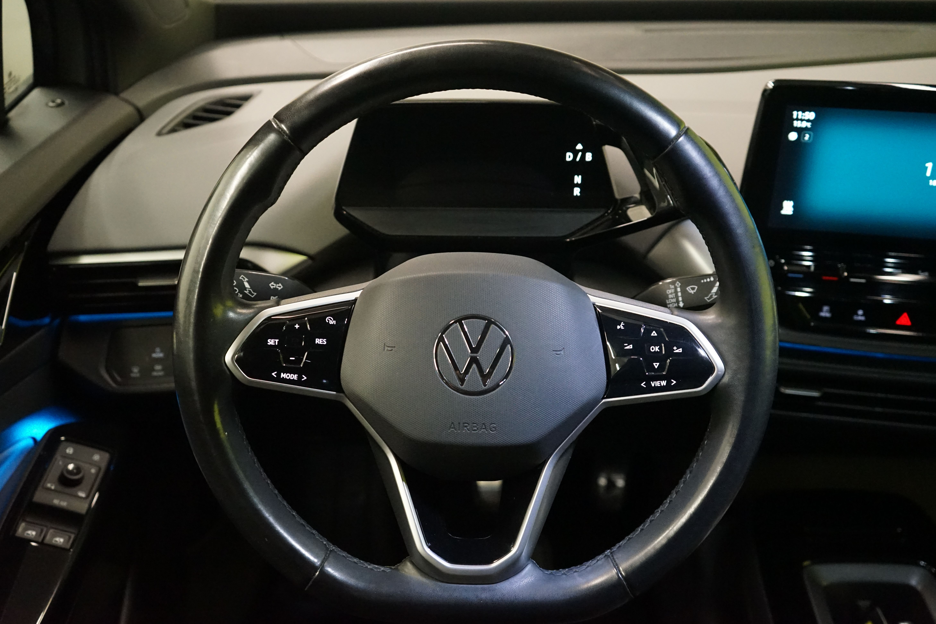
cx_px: 466
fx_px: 962
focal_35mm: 37
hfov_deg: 51.9
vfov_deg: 35.9
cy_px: 313
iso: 6400
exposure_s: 1/60
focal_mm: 36
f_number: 4
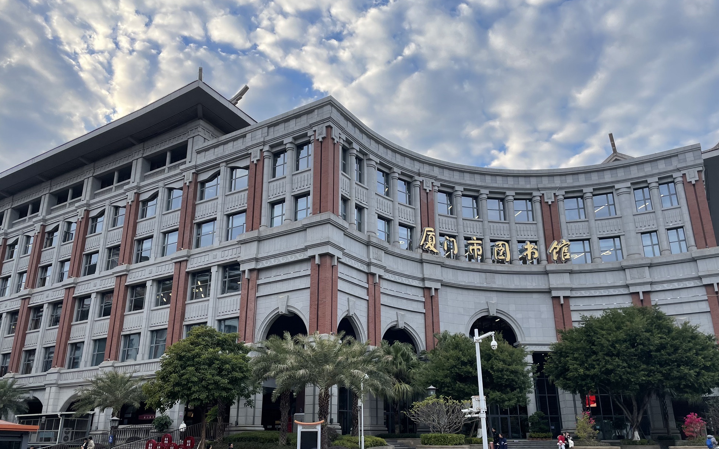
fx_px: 549
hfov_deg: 66.5
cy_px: 263
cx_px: 357
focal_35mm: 28
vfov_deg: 44.4
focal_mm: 4.2
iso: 32
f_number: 1.6
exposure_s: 1/500
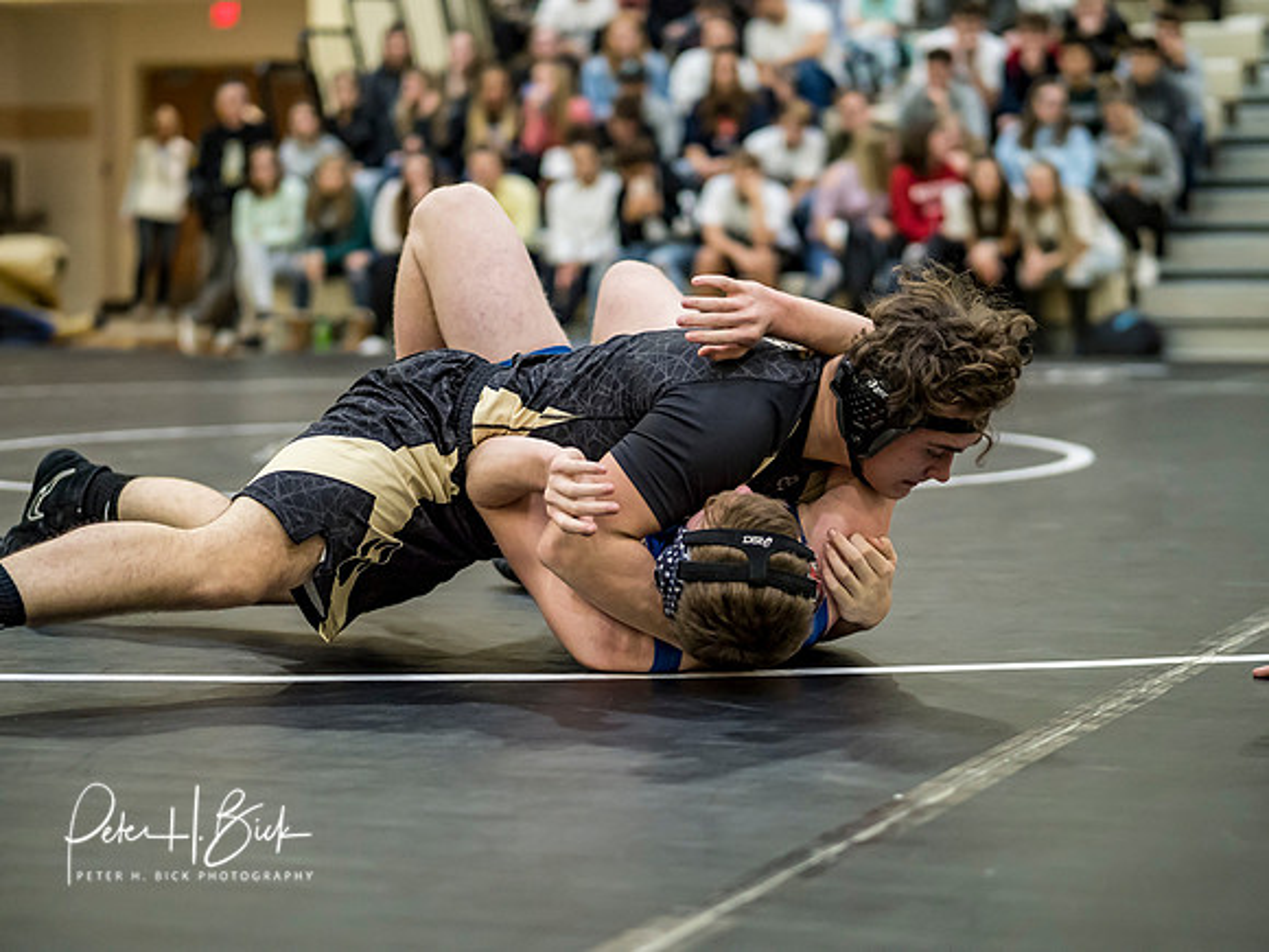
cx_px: 634
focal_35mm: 90
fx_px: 3299
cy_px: 476
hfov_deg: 21.8
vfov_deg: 16.4
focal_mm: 45
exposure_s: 1/1000
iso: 1250
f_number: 1.2
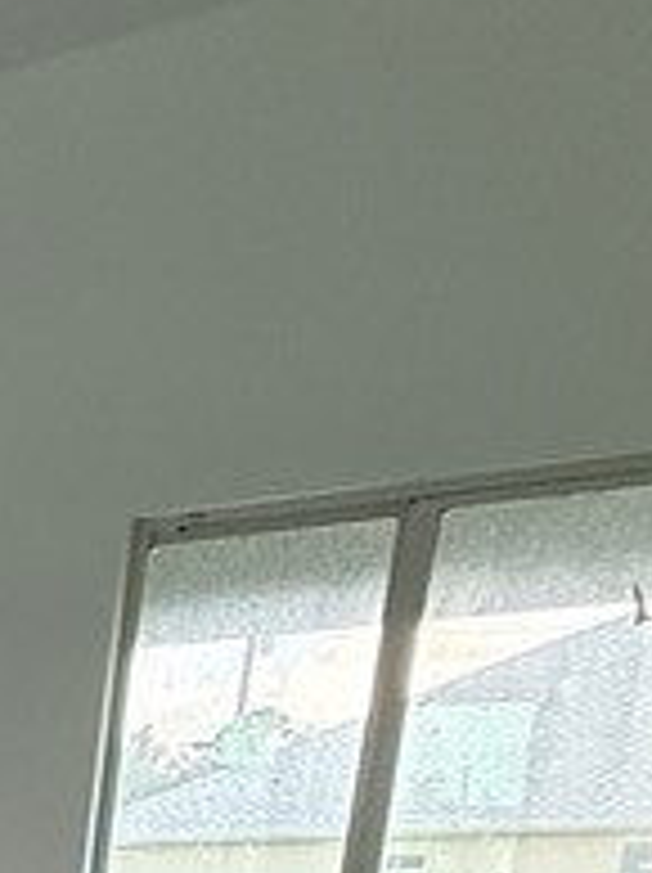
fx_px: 1863
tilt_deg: -18.1
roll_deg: -0.8
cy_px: 1512
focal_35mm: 74
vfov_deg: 20.1
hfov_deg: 15.1
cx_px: -737
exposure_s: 1/99
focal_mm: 2.22
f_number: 2.2
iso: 100
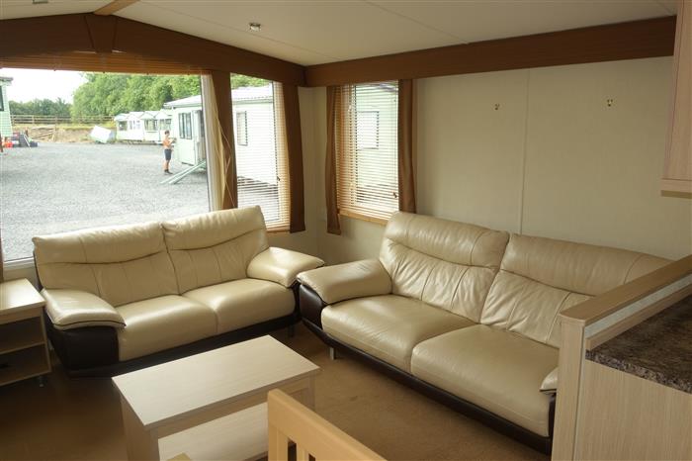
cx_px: 346
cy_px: 230
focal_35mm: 28
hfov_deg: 65.5
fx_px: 538
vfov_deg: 46.4
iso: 125
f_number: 4
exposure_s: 1/125
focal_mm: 10.4
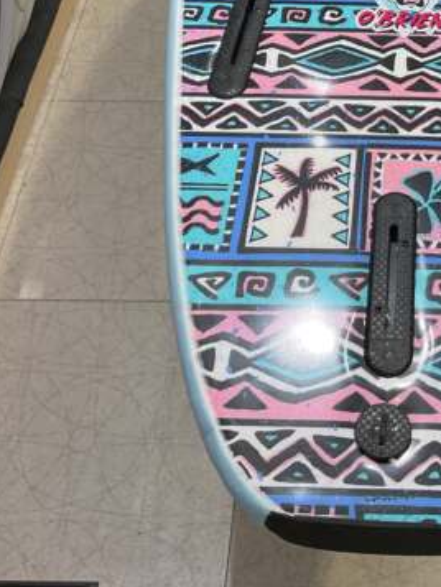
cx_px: 408
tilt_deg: -37.2
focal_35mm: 65
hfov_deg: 22.0
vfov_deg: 27.2
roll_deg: -0.9
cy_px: -69
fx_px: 1103
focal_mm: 3
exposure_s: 1/120
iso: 40
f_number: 1.8
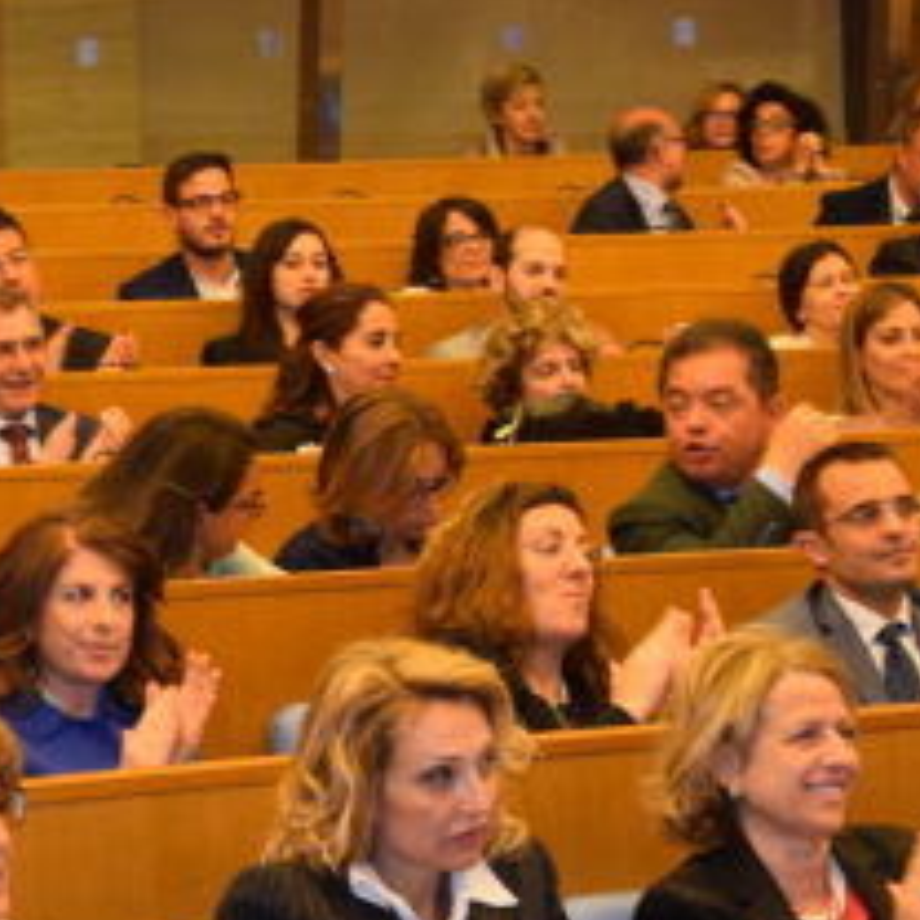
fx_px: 4901
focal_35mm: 163
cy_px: 681
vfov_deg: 10.7
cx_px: -44
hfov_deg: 10.6
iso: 800
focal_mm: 26
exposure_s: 1/80
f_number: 4.5
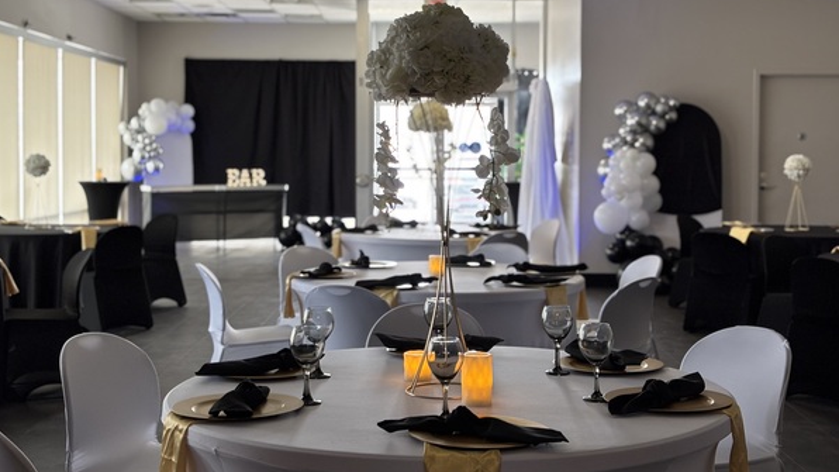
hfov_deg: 36.6
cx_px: 420
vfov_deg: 21.0
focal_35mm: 57
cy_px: 194
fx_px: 1268
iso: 125
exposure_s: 1/60
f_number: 1.6
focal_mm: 5.96
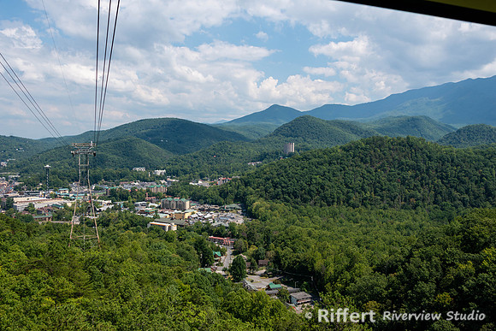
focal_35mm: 32
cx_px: 248
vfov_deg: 41.1
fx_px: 441
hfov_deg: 58.7
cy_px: 166
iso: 100
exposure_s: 1/320
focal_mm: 32
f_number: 8
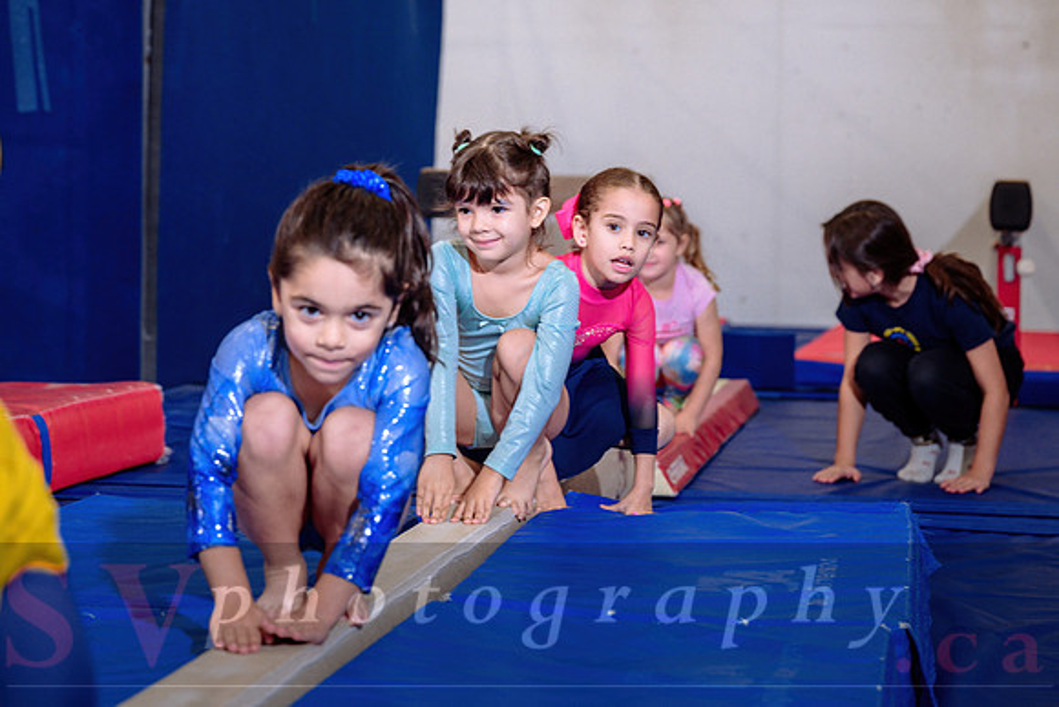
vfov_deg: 14.7
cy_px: 239
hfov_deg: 22.0
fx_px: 2726
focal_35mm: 93
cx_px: 504
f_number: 3.5
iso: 800
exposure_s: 1/250
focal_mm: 70
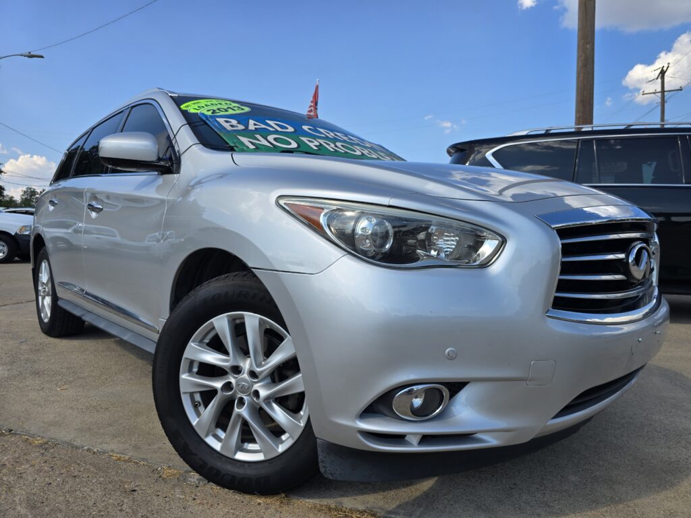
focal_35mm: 23
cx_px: 346
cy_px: 259
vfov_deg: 58.9
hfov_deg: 73.9
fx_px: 459
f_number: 1.7
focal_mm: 6.3
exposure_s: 1/626
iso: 12
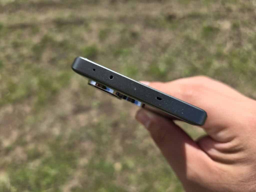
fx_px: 170
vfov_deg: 58.9
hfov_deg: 73.9
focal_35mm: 23
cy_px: 96
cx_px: 128
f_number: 1.7
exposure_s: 1/668
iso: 12
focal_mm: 6.3
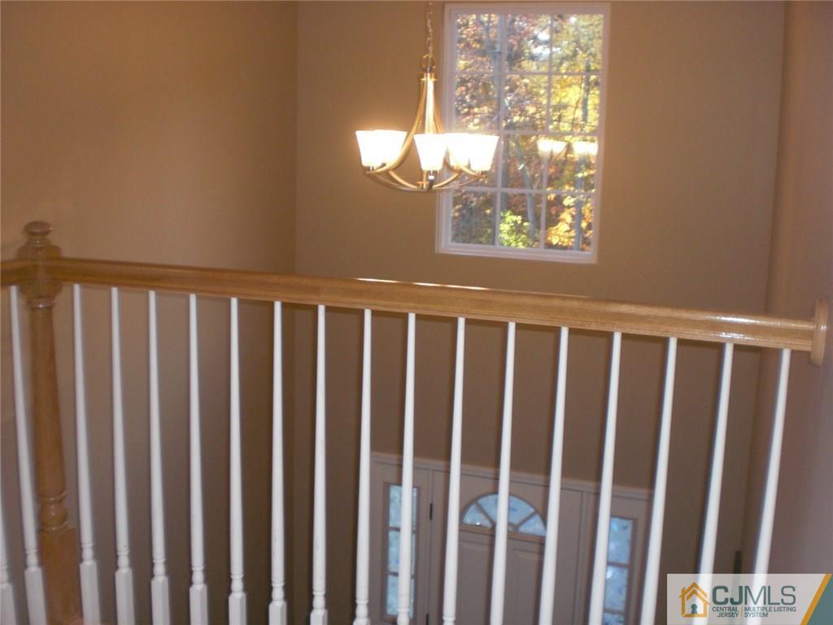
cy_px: 312
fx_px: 914
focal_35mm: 38
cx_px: 416
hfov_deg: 49.0
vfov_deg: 37.7
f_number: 3.1
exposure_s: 1/60
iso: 200
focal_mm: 6.3
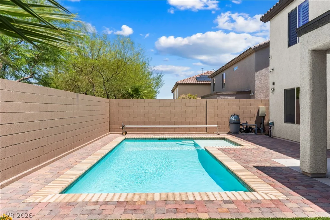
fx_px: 229
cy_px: 110
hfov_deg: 71.5
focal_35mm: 25
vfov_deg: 51.3
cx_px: 165
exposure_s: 1/8000
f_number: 8
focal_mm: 25
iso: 400
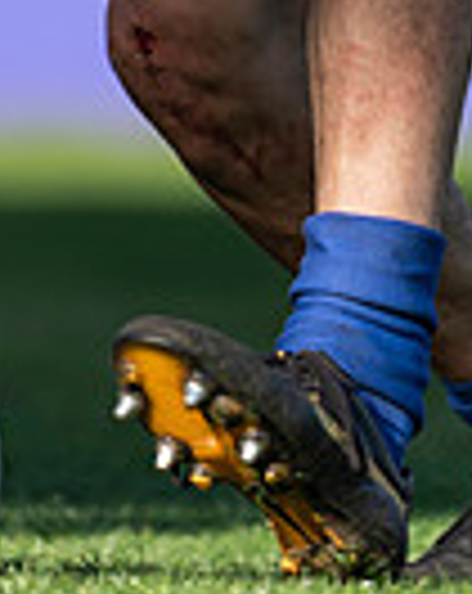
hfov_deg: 0.6
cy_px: -238
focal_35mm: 2761
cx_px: 7
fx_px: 48380
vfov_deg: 0.7
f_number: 2.8
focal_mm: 400
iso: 100
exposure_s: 1/1250
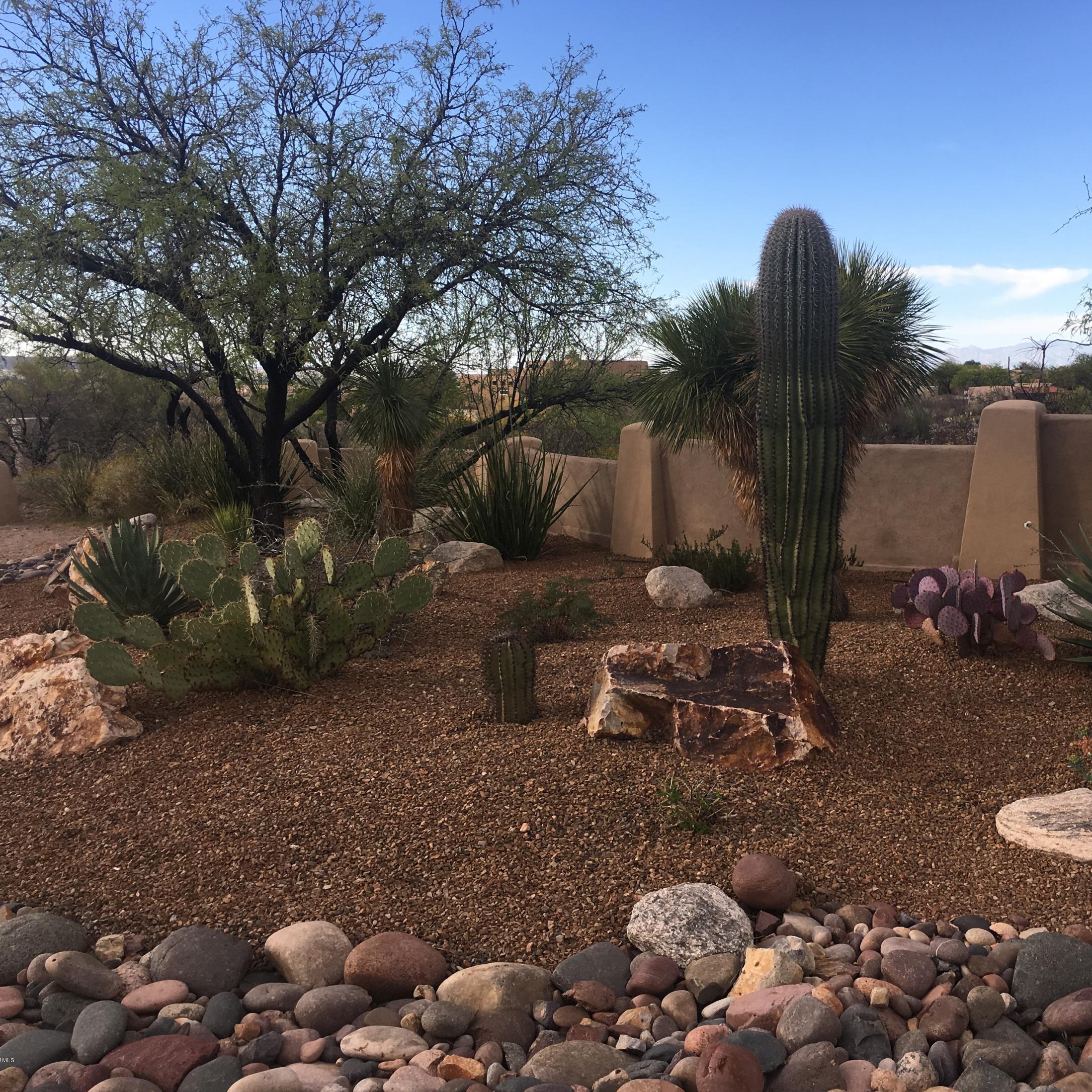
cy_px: 536
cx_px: 714
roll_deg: +0.1
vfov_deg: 47.2
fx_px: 1249
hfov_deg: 46.6
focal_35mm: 35
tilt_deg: -7.1
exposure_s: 1/657
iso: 25
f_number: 2.2
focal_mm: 4.15
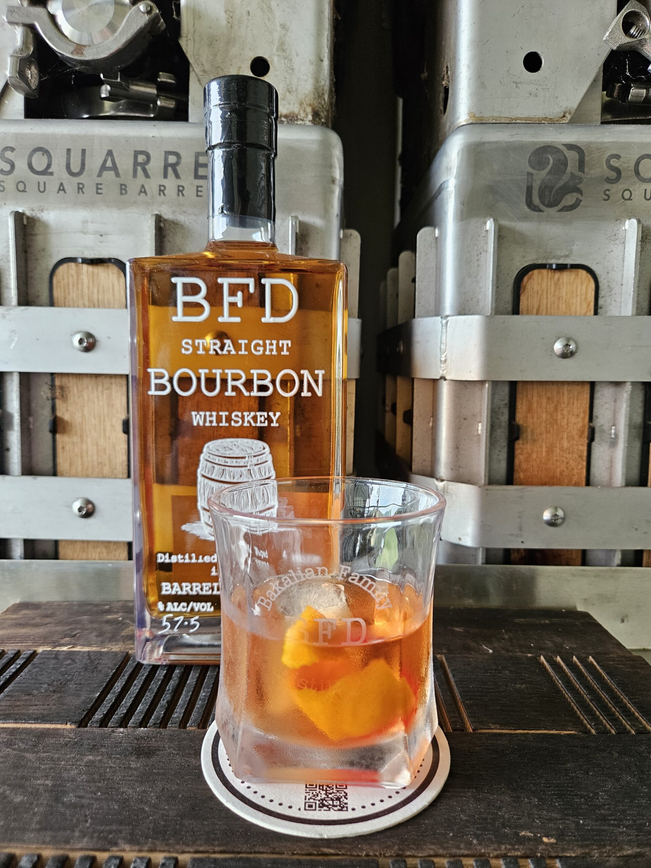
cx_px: 326
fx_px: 577
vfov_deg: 73.9
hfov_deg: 58.9
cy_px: 434
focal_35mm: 23
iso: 200
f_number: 1.8
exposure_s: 1/120
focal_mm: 5.4
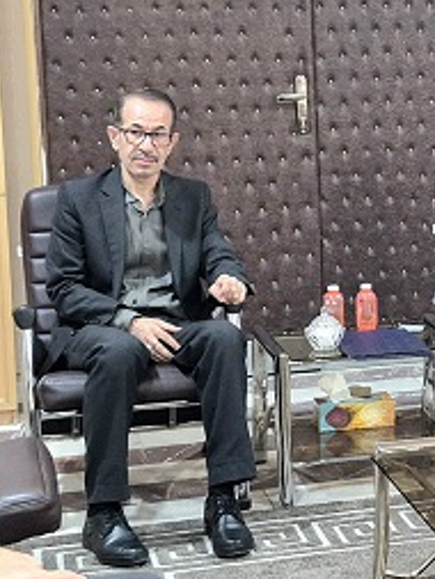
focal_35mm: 90
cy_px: 203
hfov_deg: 15.8
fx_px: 1507
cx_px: 527
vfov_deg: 21.7
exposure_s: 1/100
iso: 500
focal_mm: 5.4
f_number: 1.8
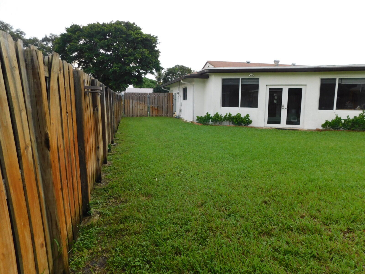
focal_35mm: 23
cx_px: 182
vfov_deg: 58.9
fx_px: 243
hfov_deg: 73.9
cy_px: 137
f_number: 3
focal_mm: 4
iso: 125
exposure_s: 1/125
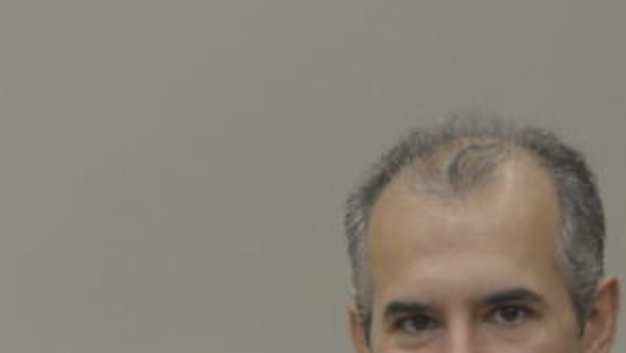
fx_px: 3139
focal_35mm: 189
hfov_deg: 11.4
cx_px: 260
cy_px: 540
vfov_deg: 6.4
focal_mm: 34
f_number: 5
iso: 900
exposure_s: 1/60
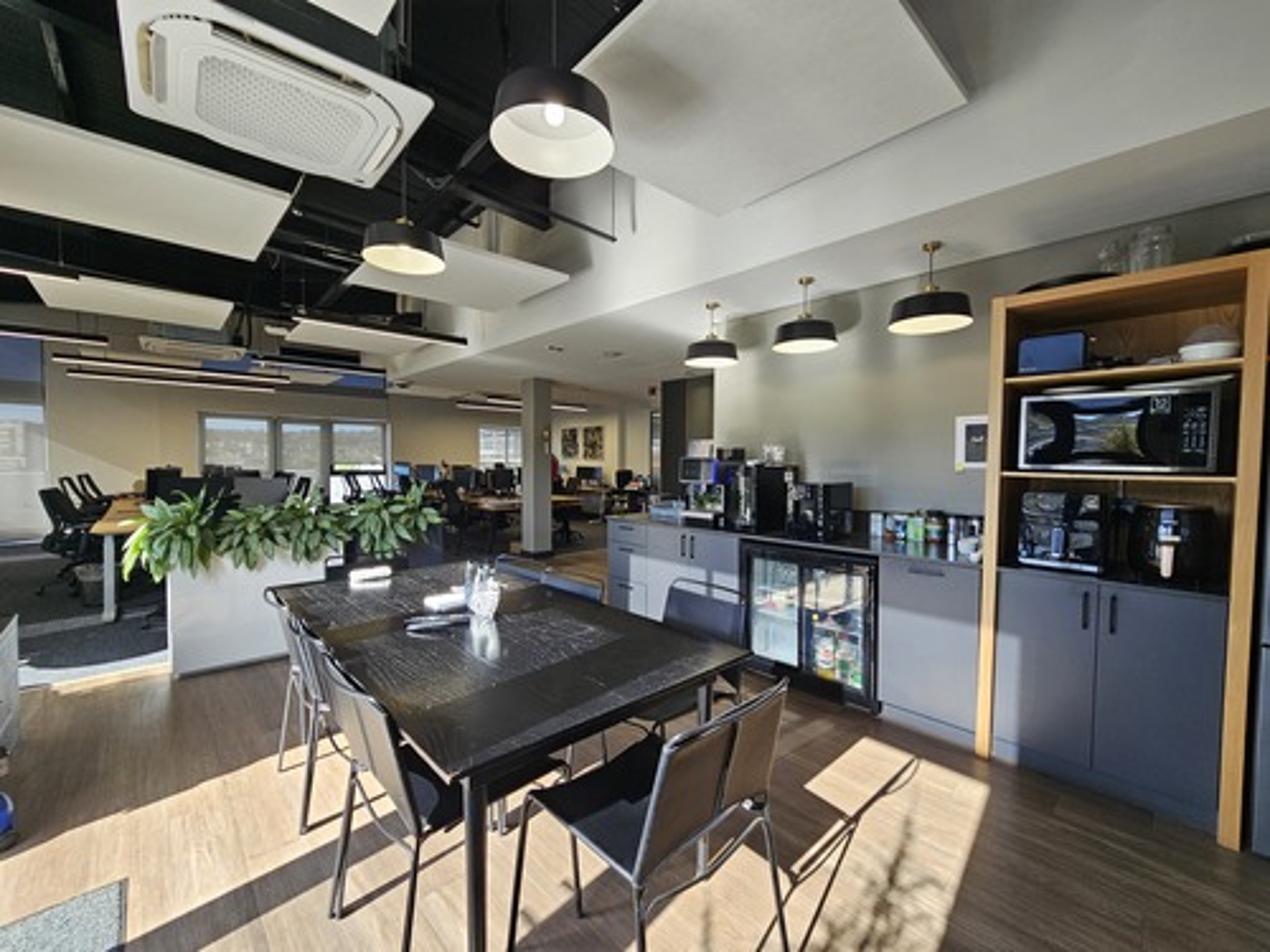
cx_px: 635
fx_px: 477
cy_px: 476
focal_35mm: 13
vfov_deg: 89.9
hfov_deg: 106.2
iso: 50
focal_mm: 2.2
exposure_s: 1/116
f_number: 2.2
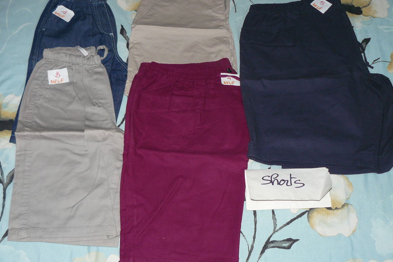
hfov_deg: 46.4
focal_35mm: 42
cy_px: 140
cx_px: 189
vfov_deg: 31.9
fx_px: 458
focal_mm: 6
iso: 100
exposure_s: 1/50
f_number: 2.8
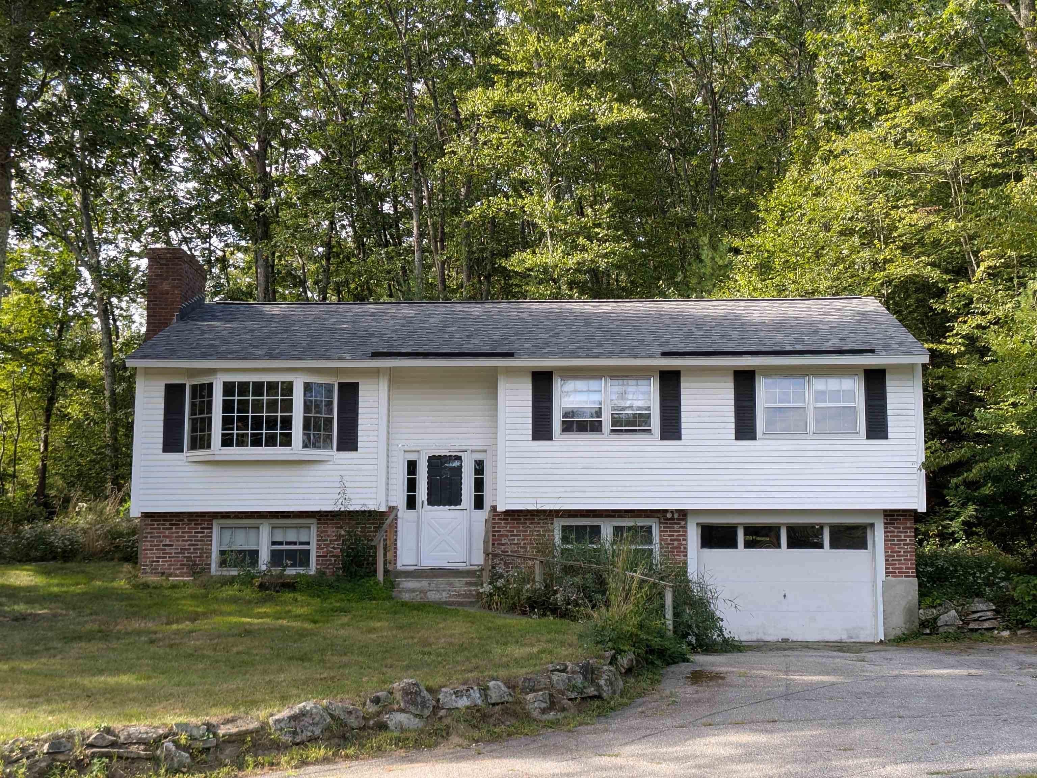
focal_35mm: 49
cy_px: 389
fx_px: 1468
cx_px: 518
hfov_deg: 38.9
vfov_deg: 29.7
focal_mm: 4.53
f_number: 1.7
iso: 44
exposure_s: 1/391
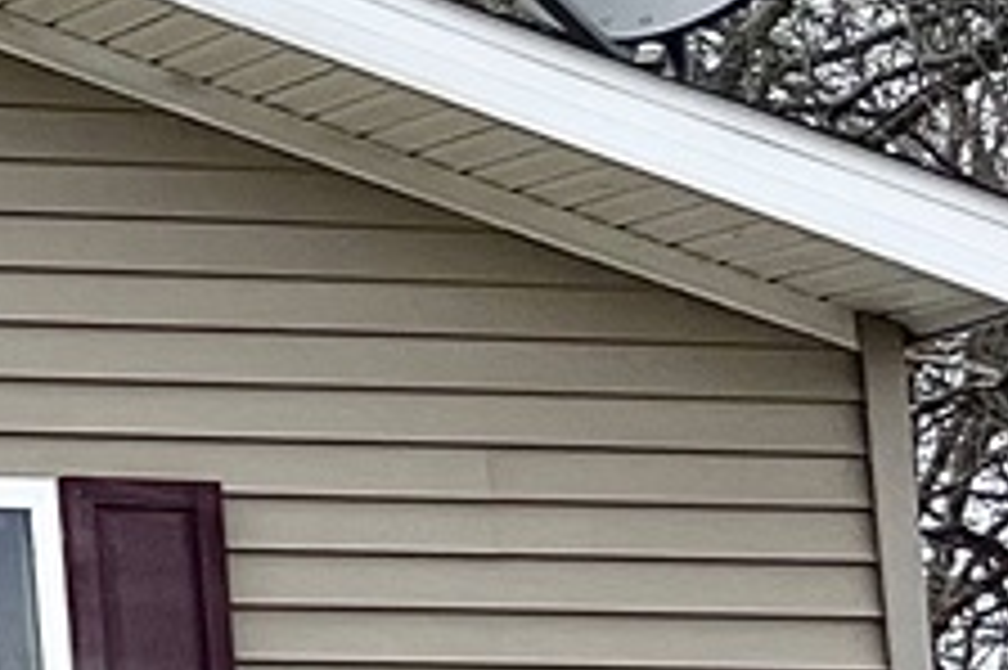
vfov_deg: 7.9
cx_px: -2034
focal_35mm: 174
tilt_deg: +10.9
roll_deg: -0.2
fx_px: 4868
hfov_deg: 9.3
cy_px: 450
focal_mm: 5.1
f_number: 1.6
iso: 50
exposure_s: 1/5848
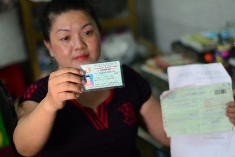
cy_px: 80
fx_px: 509
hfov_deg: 26.0
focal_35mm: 78
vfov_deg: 17.5
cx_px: 116
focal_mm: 50
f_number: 1.8
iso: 800
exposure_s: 1/100
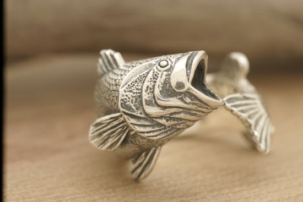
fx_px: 1263
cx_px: 152
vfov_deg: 9.2
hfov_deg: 13.7
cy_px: 101
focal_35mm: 150
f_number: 7.1
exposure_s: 1/250
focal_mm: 100
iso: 800
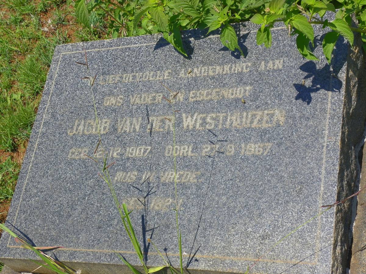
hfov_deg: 31.2
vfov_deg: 23.7
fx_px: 656
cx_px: 183
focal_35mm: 62
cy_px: 137
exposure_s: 1/320
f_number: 5
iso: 64
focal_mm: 11
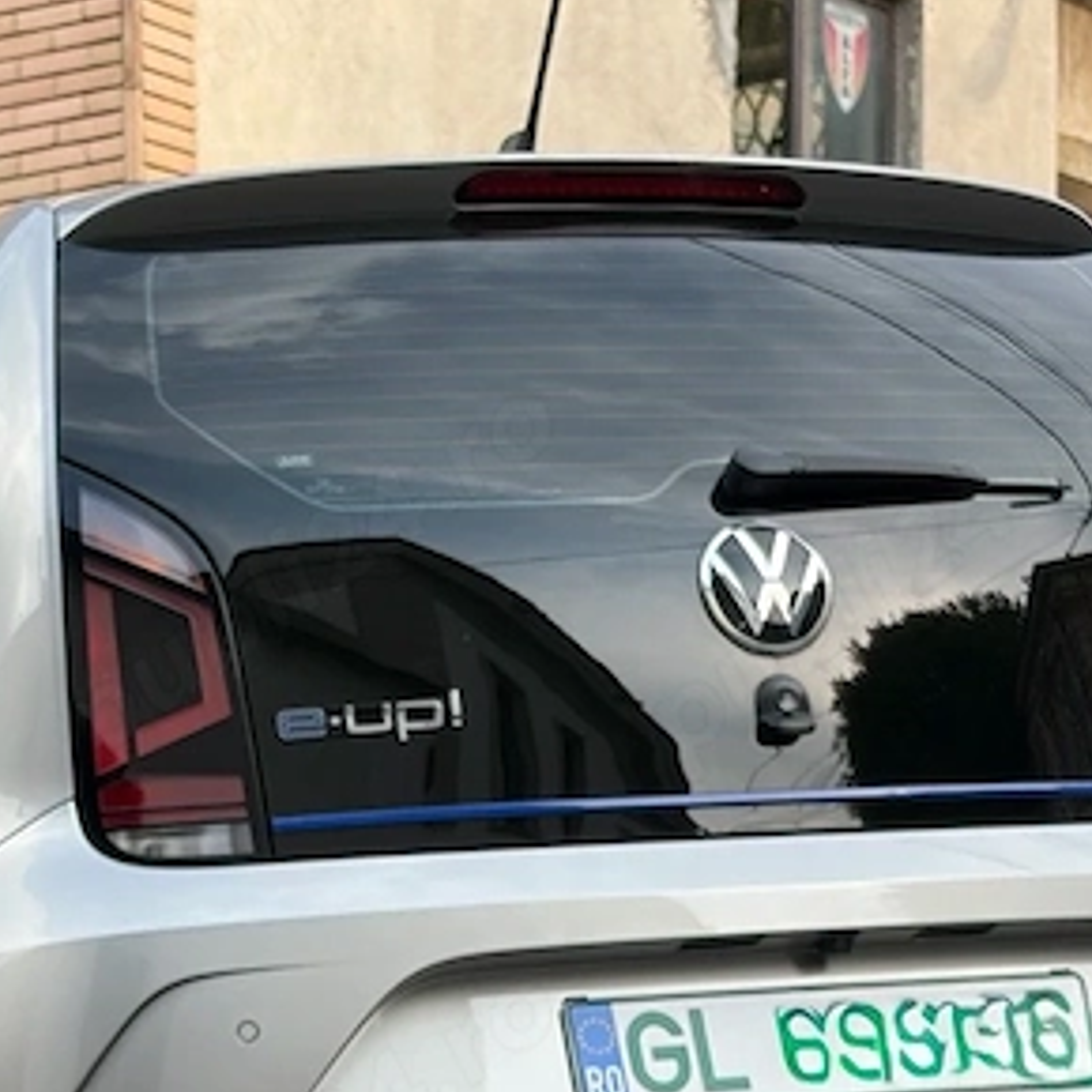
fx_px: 4533
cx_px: 459
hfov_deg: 13.7
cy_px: 1250
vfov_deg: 13.4
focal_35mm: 127
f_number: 1.6
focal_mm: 5.96
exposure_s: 1/566
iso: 32
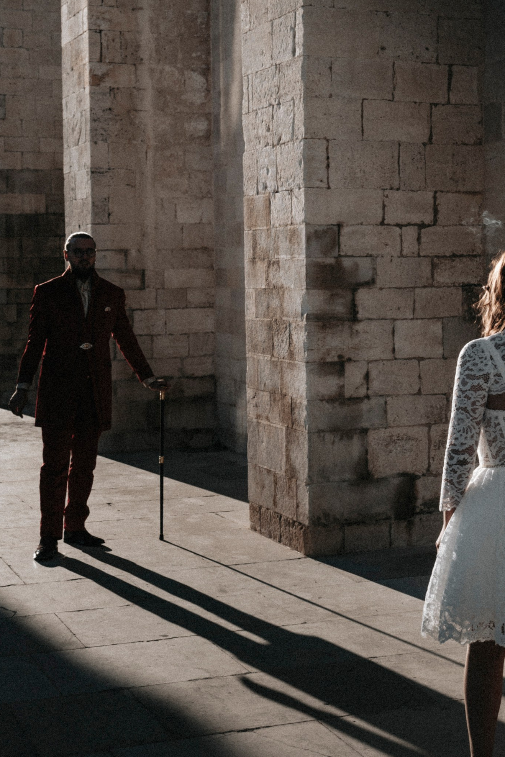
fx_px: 1430
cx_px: 380
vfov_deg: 29.5
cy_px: 269
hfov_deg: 19.9
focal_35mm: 68
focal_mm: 35
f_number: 10
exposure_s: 1/160
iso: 100
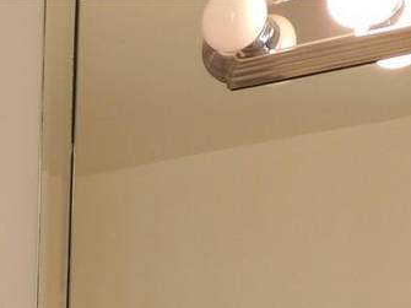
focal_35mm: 88
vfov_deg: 14.4
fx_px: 1044
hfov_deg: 19.0
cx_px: -238
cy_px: 587
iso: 125
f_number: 3
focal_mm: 4
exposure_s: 1/50
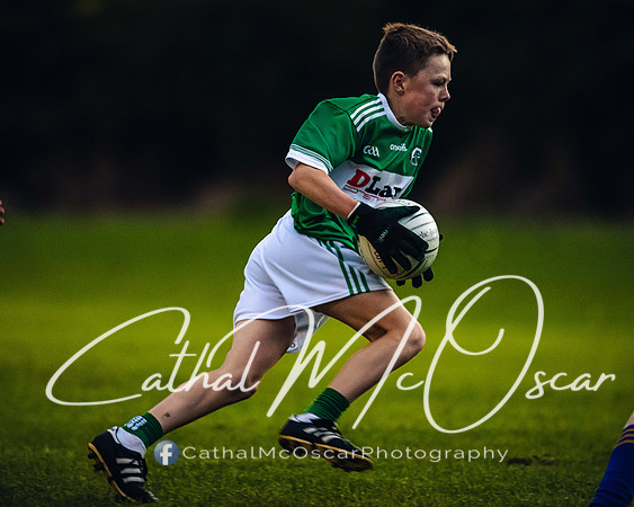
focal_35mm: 507
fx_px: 9508
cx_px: 326
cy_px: 222
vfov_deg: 3.1
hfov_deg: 3.8
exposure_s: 1/500
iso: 4000
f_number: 2.8
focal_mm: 400
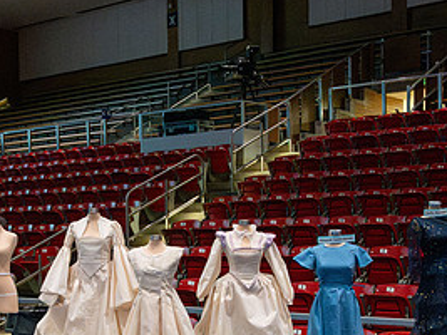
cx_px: 183
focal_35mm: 69
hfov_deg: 28.1
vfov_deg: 21.1
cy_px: 264
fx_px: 891
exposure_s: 1/160
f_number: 5
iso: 8000
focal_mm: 24
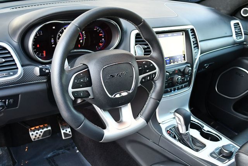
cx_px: 124
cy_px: 83
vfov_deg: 30.6
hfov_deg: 44.5
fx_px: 303
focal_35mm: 44
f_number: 3.8
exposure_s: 1/125
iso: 1000
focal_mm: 22
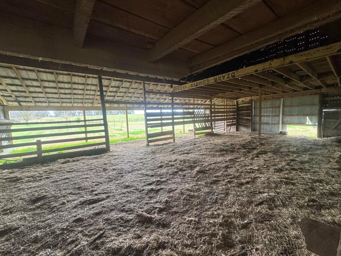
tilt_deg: -7.7
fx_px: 138
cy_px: 128
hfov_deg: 102.1
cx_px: 170
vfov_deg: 85.7
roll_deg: +3.9
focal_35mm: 14
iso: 320
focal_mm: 2.22
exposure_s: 1/99
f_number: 2.2
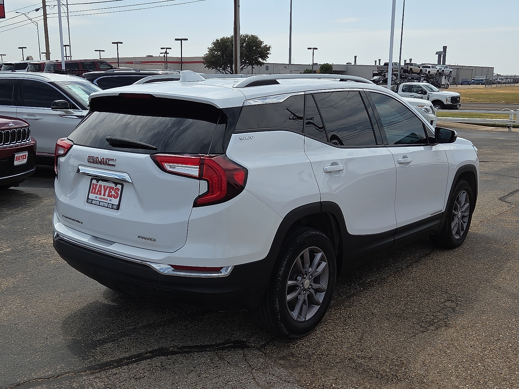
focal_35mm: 37
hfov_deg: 50.1
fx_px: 555
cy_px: 194
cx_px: 260
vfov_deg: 38.7
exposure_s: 1/10000
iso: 78
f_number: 1.8
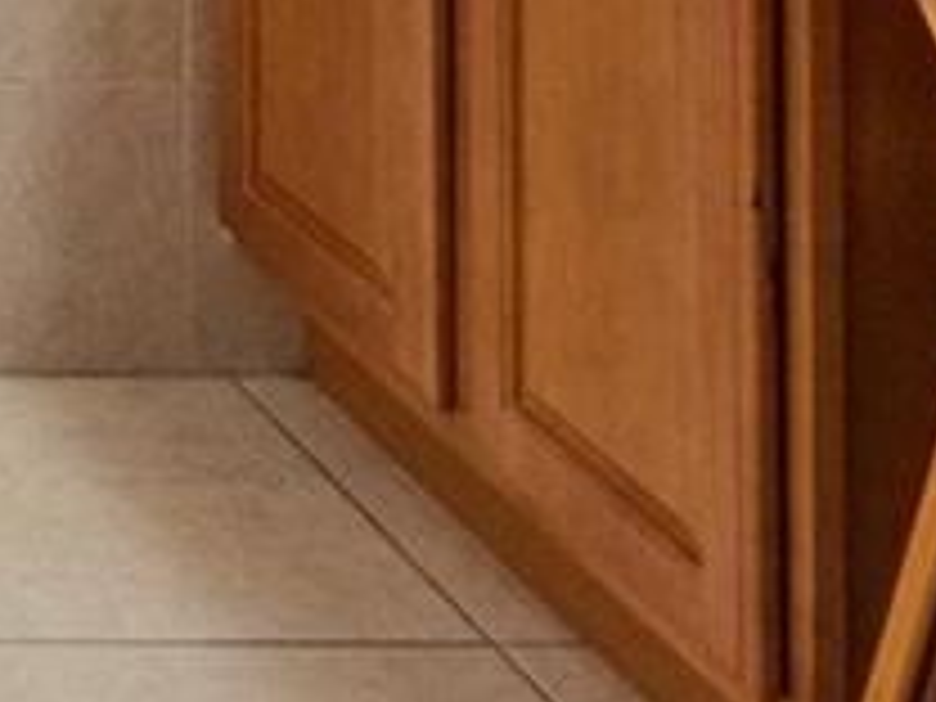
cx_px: -1233
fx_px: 3001
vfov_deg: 10.9
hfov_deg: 13.5
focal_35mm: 111
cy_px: -1066
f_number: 7.1
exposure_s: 1/8
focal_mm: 10
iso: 400
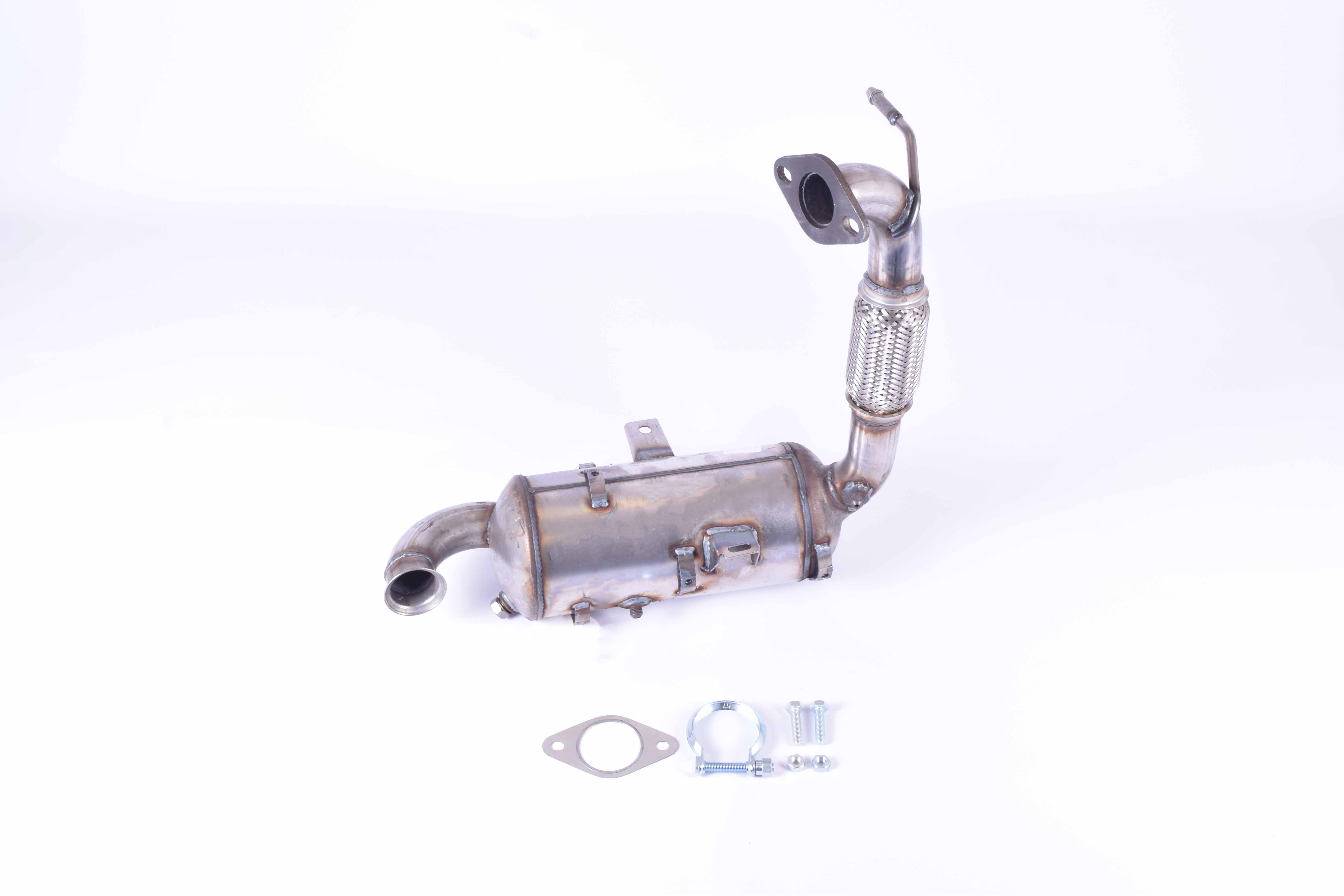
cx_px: 672
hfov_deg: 42.3
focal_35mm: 46
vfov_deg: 28.9
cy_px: 448
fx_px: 1736
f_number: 16
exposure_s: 1/80
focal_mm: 31
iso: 400
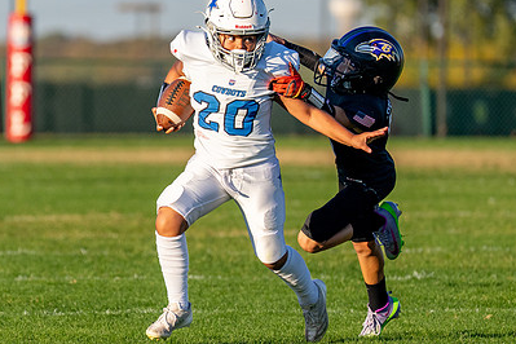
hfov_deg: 3.6
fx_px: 8126
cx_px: 115
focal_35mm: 567
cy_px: 165
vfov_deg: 2.4
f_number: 2.8
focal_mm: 200
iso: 200
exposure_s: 1/4000
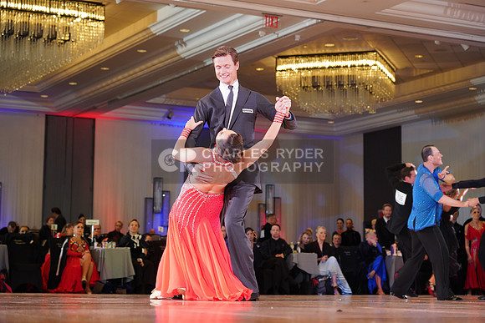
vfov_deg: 16.9
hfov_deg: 25.1
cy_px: 162
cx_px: 242
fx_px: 1091
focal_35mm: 81
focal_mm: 81
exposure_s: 1/160
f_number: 4.5
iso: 1600
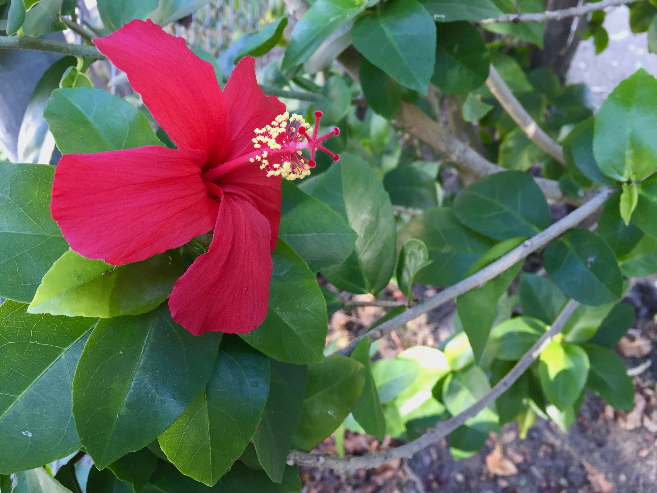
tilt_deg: -39.3
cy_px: 246
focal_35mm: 29
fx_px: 550
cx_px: 328
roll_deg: +2.8
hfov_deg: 61.7
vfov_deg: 48.2
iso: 64
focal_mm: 4.15
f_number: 2.2
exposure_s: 1/30
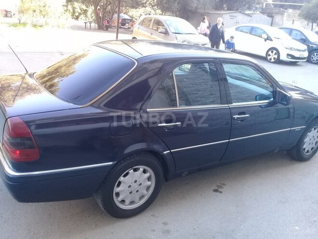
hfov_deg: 58.4
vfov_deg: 45.4
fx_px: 285
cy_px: 120
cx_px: 159
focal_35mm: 31
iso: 64
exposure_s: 1/50
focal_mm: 3.3
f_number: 2.2
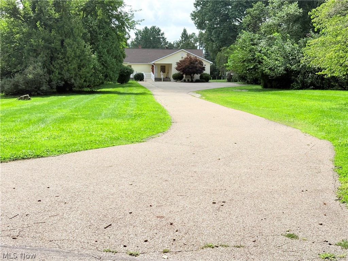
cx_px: 174
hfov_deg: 36.8
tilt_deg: -5.4
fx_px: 523
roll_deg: -0.8
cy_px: 130
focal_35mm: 52
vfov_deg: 28.0
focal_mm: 5.96
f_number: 1.6
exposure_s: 1/3636
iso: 32
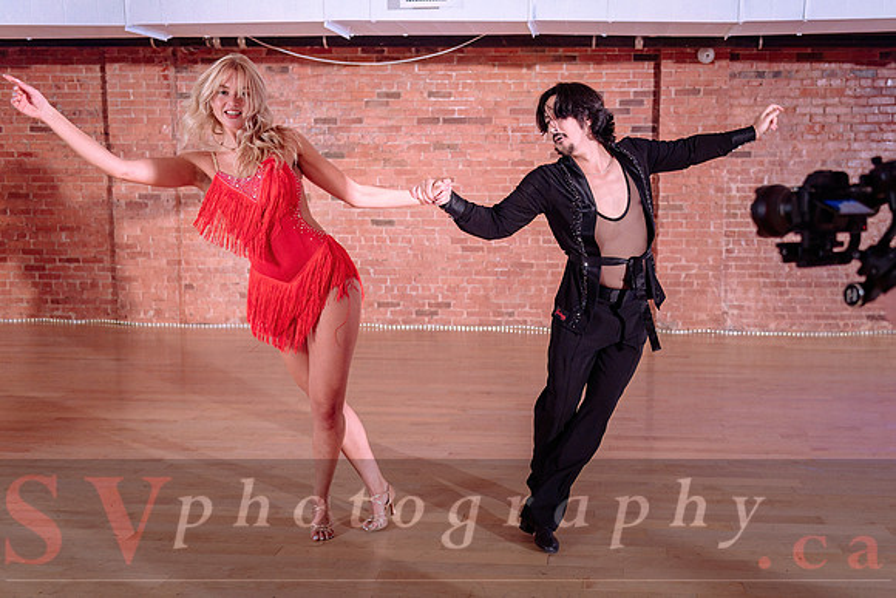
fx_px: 1023
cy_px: 313
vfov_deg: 32.6
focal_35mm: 41
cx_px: 525
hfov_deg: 47.1
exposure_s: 1/320
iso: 1600
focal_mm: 35
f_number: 2.8
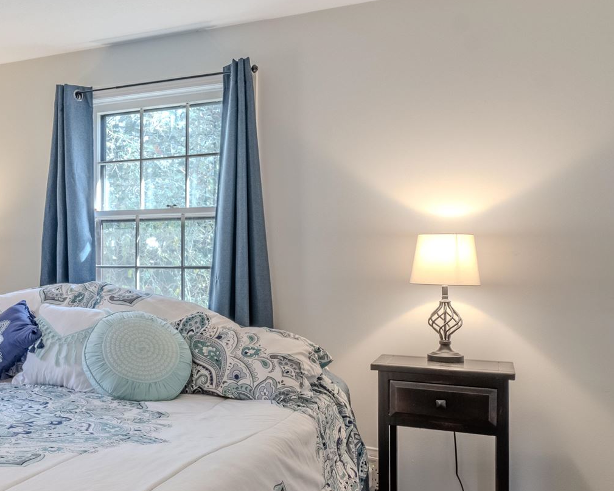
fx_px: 727
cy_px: 285
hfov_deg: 40.7
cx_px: 16
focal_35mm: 40
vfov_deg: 37.2
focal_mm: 14
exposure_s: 1/125
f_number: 8
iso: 400
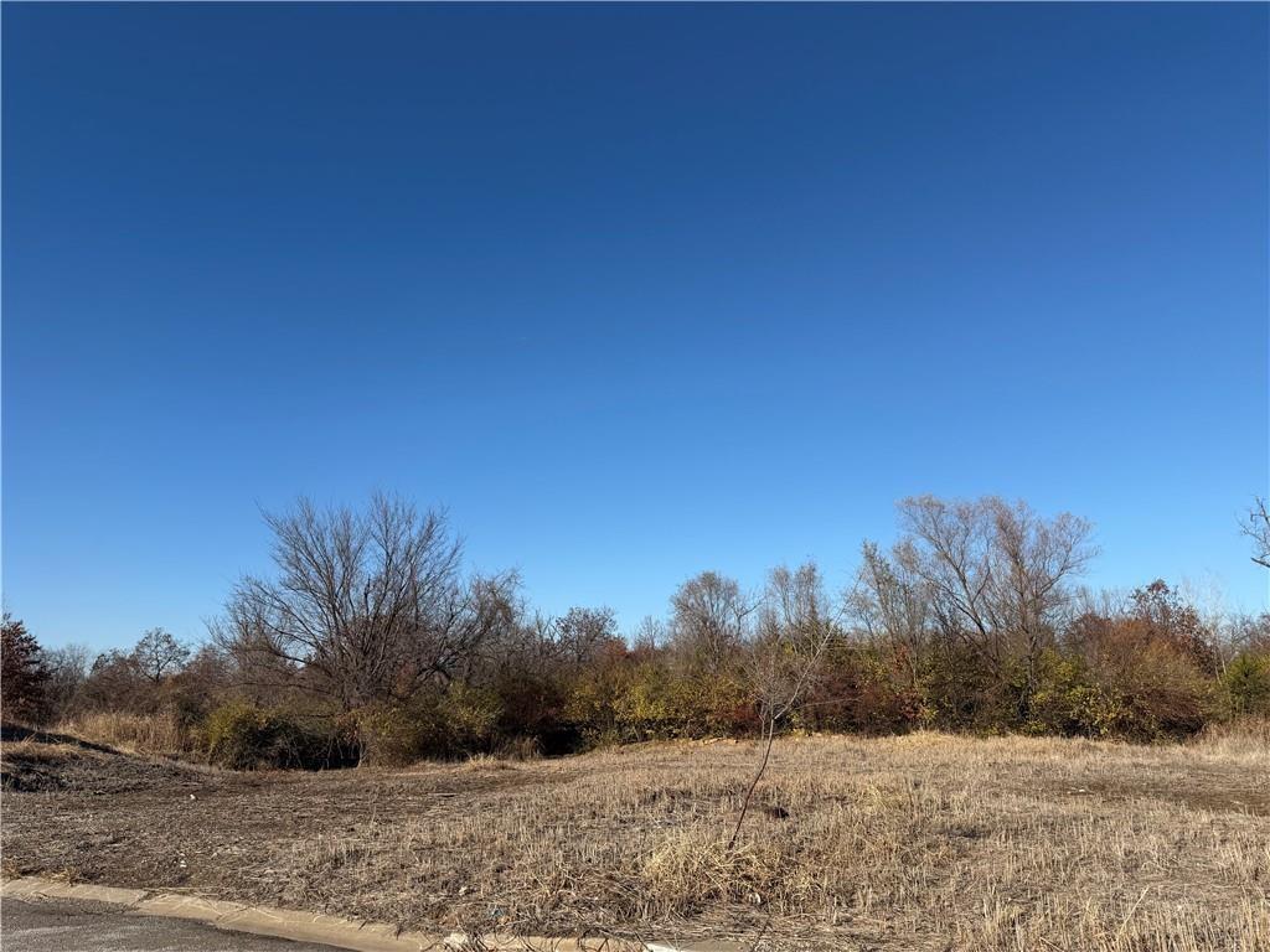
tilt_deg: +13.6
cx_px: 635
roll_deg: +0.1
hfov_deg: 71.6
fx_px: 881
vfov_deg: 56.8
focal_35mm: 24
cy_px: 476
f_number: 1.78
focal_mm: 6.76
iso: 80
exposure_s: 1/5319
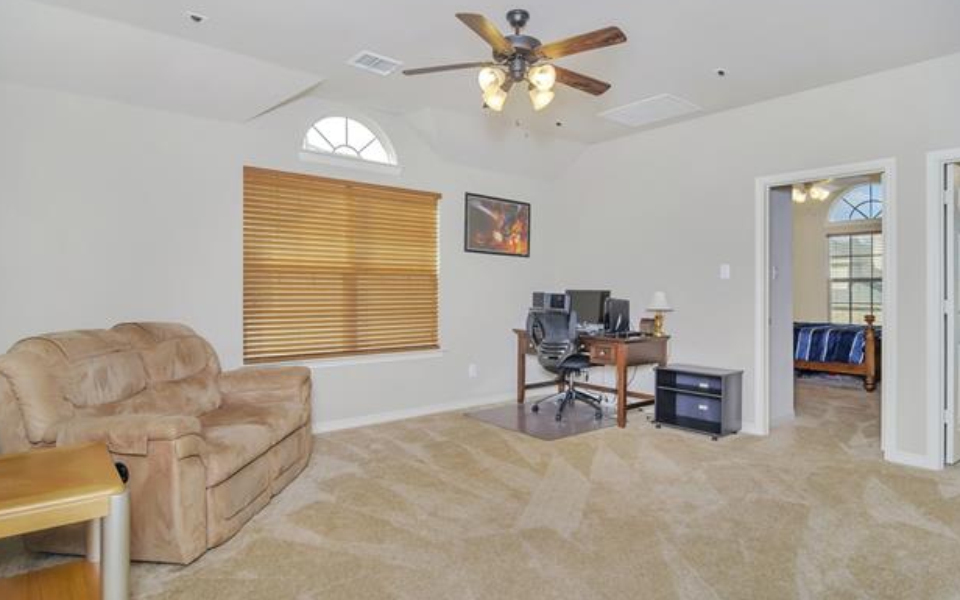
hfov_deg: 88.0
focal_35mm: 19
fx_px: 497
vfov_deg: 62.2
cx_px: 480
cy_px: 284
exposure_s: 1/6
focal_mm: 12
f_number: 4
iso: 200
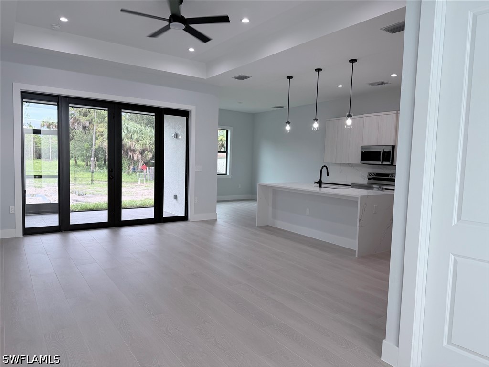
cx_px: 244
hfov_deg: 71.6
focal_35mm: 24
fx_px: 339
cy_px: 184
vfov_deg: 56.8
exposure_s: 1/183
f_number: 1.78
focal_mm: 6.76
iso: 100
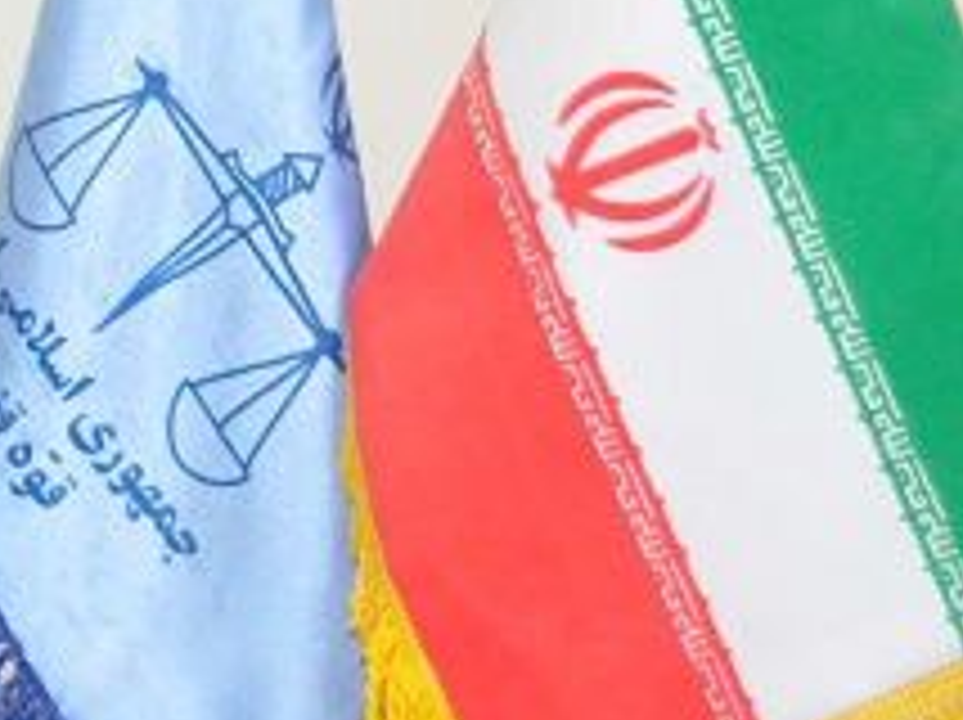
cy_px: -72
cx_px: -338
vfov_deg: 8.2
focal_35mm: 179
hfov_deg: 10.8
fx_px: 4974
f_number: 5.6
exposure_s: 1/80
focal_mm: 38
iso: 3200
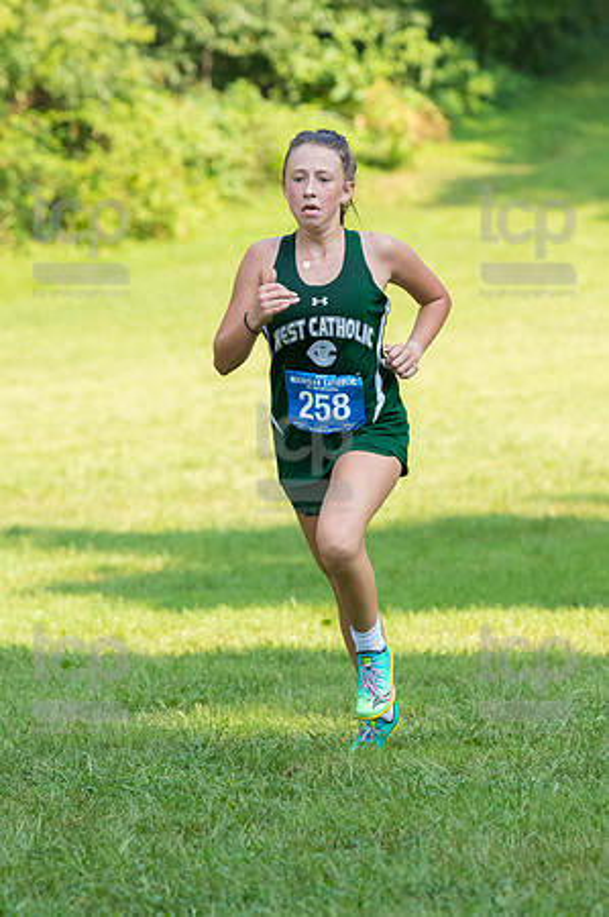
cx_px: 304
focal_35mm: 270
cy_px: 458
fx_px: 6867
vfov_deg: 7.6
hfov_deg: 5.1
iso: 1600
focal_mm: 180
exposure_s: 1/1600
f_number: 5
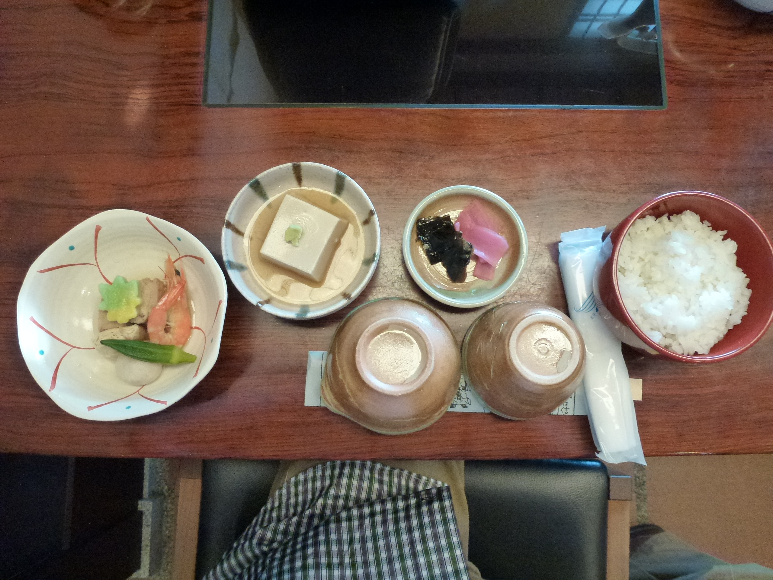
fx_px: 536
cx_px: 386
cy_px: 290
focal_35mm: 24
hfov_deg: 71.6
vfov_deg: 56.8
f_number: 3.3
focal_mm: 4.3
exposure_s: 1/25
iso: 400
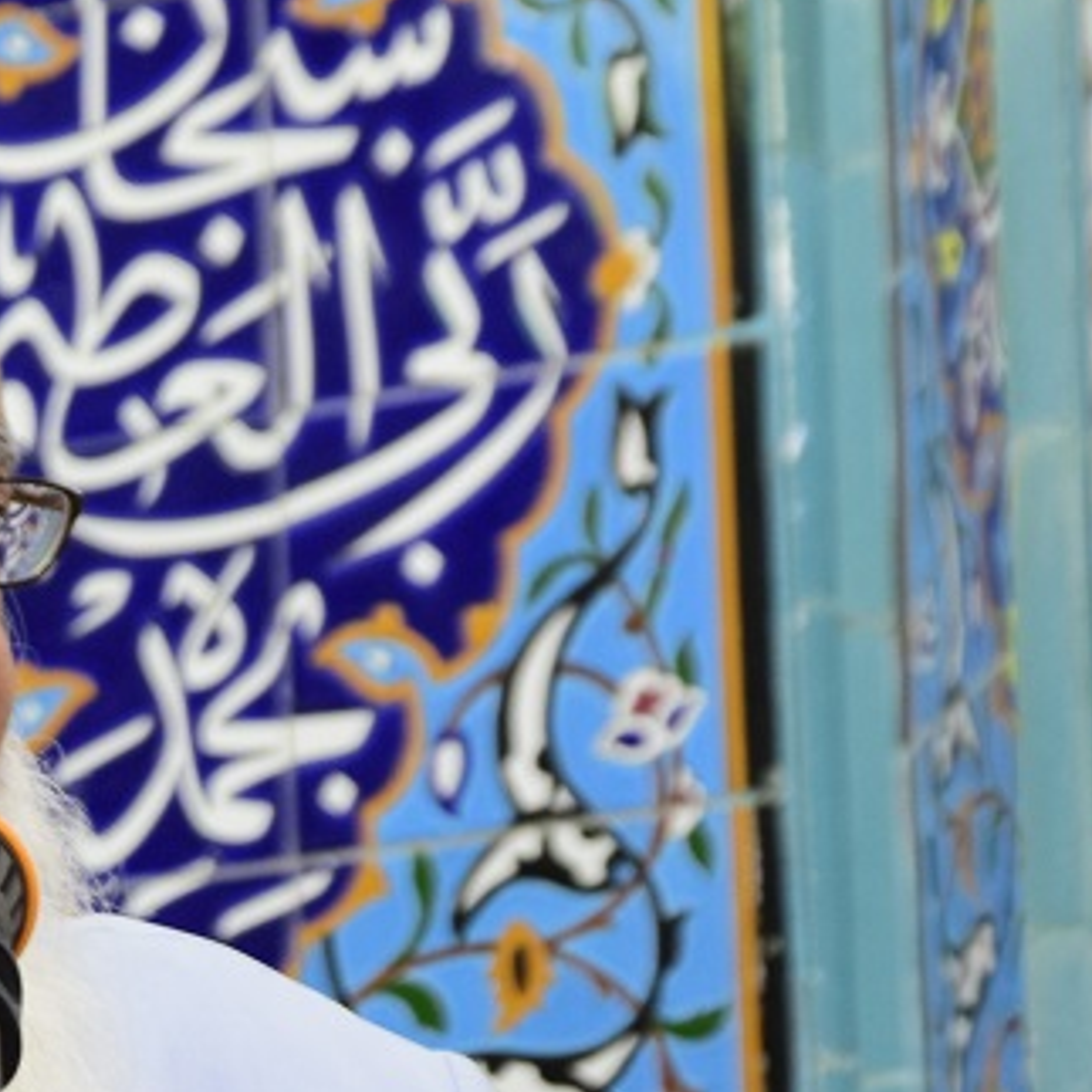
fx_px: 10576
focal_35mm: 296
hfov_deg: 5.9
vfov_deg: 5.9
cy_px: 915
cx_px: -250
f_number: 5.6
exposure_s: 1/30
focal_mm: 75
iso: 1000
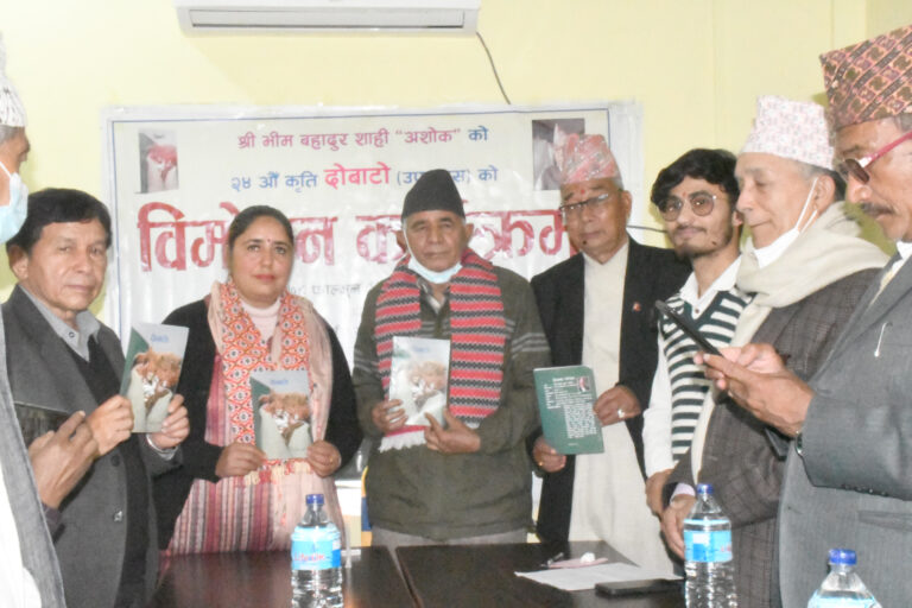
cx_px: 456
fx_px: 1317
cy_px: 304
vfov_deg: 26.0
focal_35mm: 52
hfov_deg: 38.2
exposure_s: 1/60
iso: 51200
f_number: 14
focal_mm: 35
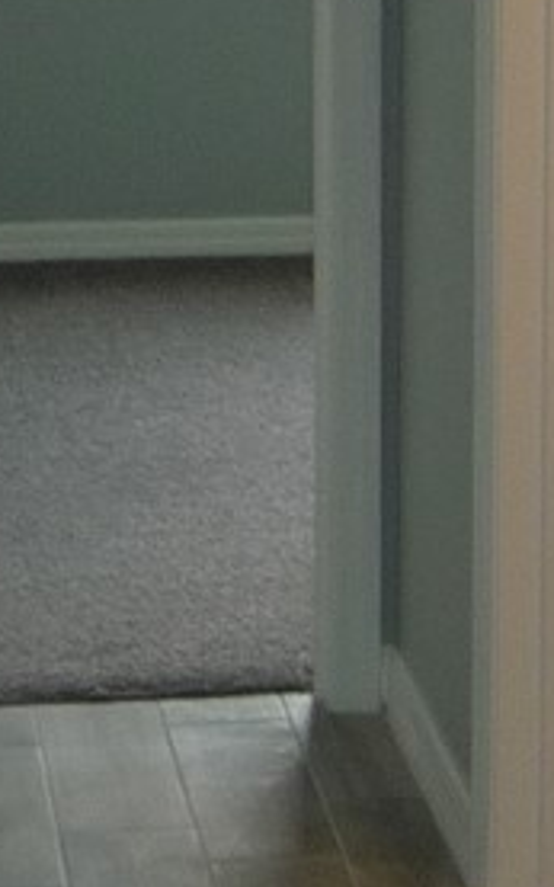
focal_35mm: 184
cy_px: 29
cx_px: 977
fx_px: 4447
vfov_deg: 11.3
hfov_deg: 7.0
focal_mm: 5.2
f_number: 3.3
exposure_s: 1/40
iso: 100
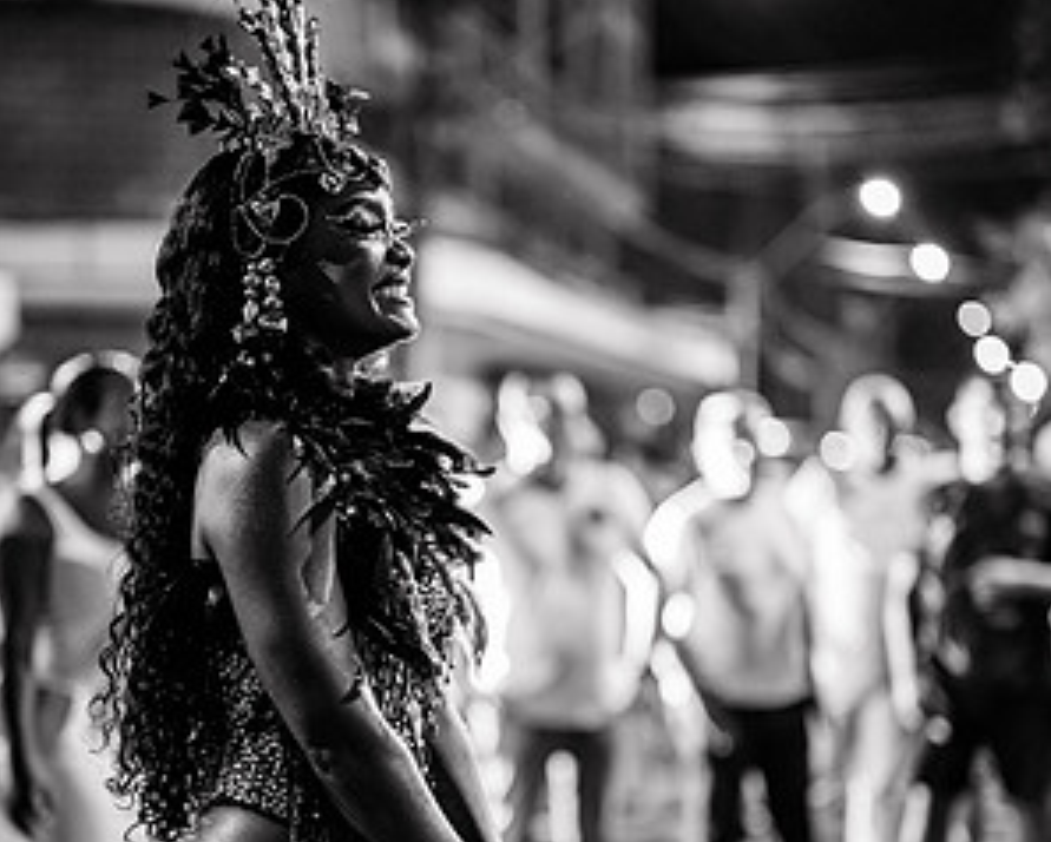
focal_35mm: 71
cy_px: 626
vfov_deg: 21.4
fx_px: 2210
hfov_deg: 26.8
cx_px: 524
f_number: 1.2
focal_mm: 50
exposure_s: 1/320
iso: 2000
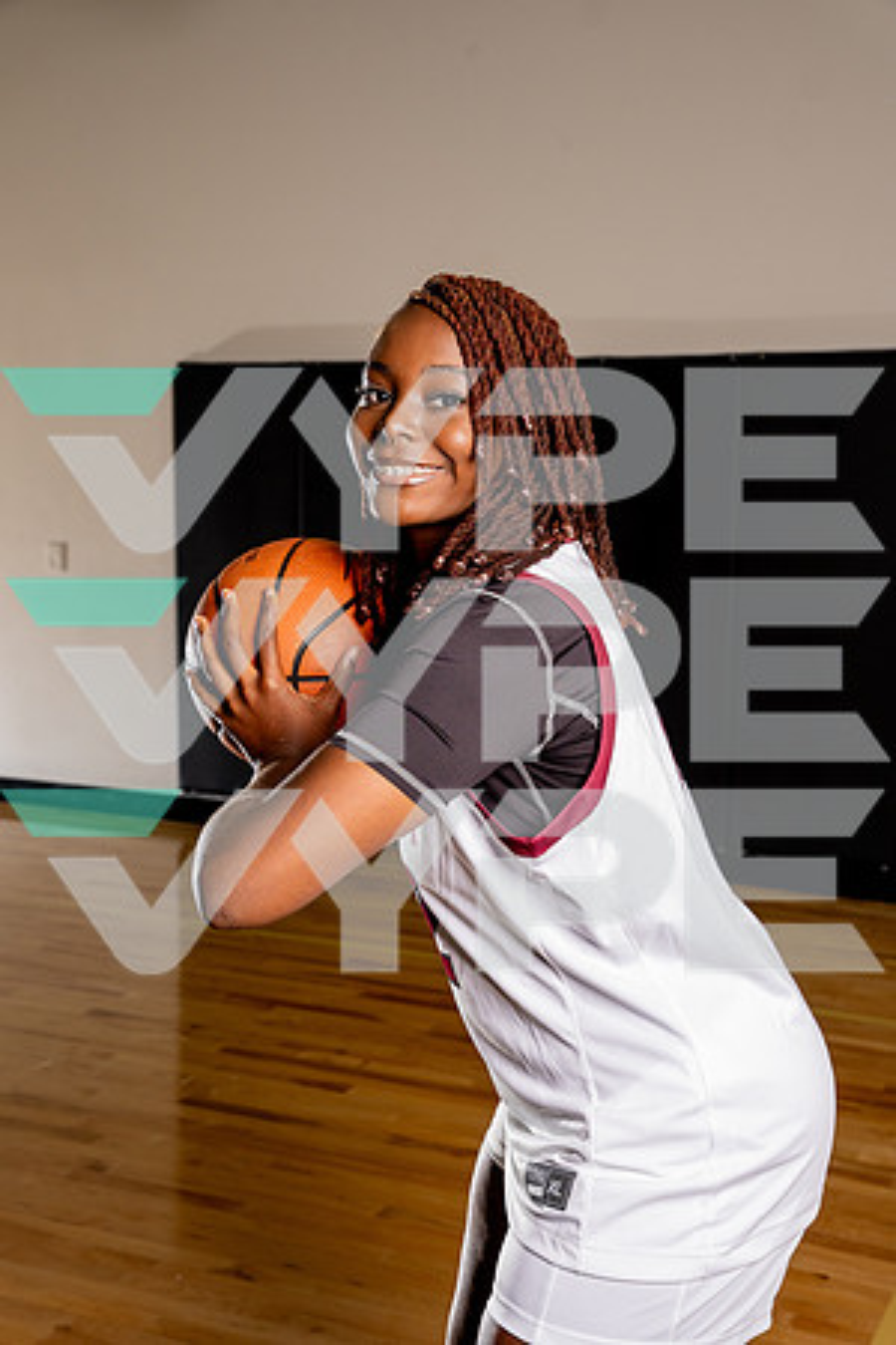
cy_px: 672
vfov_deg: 43.0
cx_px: 448
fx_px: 1706
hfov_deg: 29.4
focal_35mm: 46
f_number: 7.1
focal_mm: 45.7
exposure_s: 1/200
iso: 640
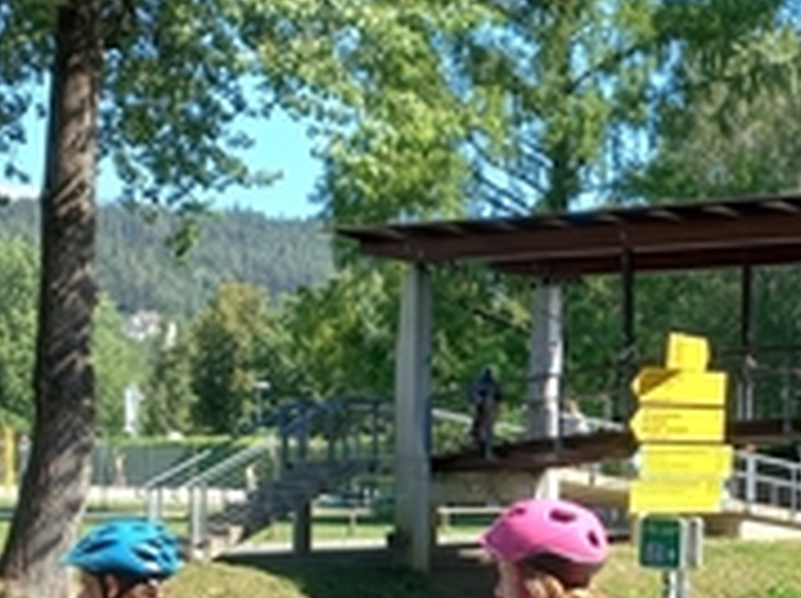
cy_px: 481
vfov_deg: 16.3
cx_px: 729
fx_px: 2080
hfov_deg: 21.3
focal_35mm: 90
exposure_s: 1/272
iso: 25
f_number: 1.8
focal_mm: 4.6
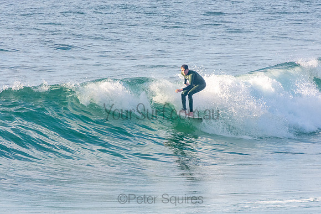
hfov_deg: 3.3
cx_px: 160
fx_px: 5541
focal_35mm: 621
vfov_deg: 2.2
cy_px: 107
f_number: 13
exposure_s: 1/1250
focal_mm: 400
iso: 1800
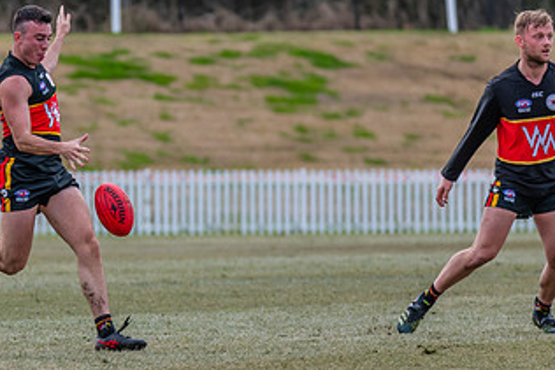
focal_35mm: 592
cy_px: 132
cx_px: 91
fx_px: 9130
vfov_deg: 2.3
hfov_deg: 3.5
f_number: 6.3
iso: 800
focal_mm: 320
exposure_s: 1/1600
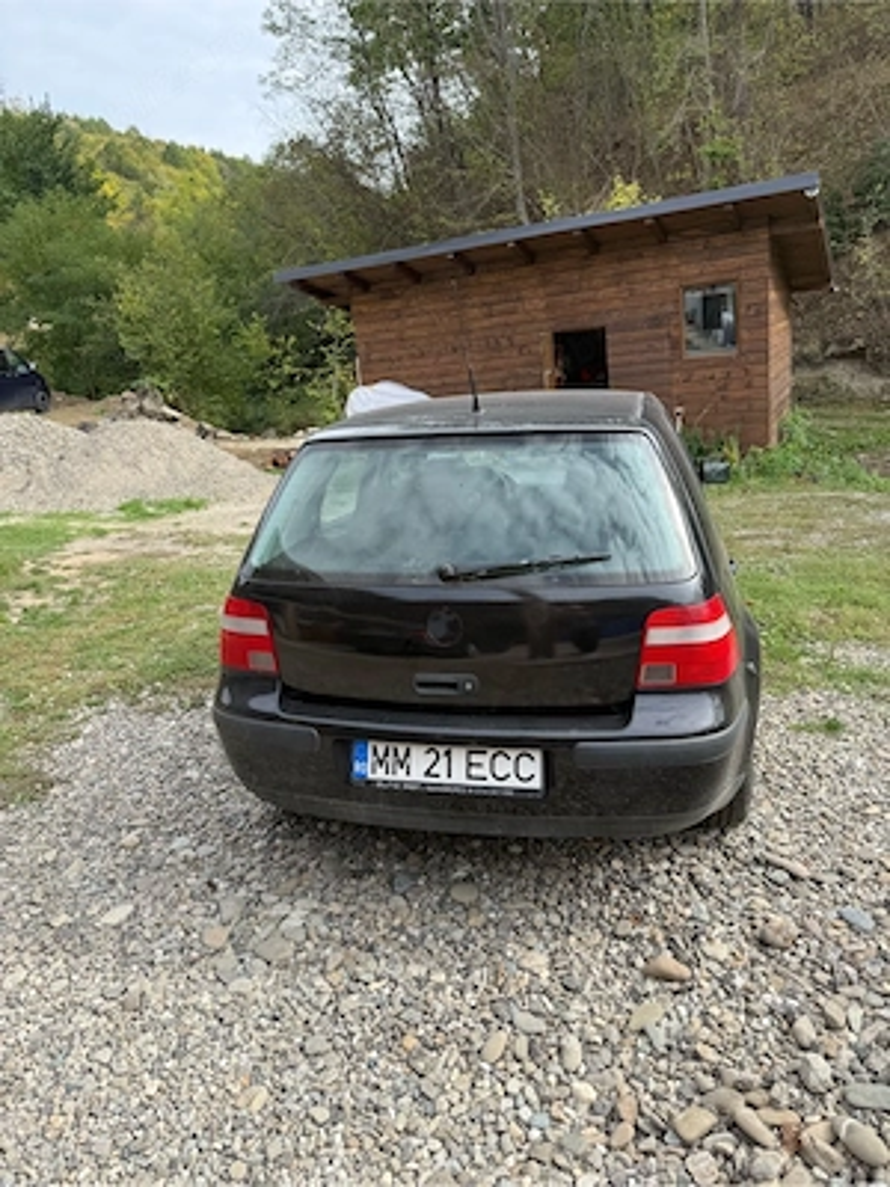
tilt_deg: -16.5
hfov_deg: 56.8
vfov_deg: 71.6
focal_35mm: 24
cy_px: 594
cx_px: 445
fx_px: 823
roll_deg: +5.8
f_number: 1.78
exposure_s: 1/1211
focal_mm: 6.76
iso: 80
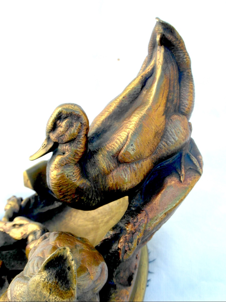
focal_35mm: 62
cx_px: 113
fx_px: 540
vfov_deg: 31.2
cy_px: 151
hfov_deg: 23.7
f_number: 6
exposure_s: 1/60
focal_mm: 10.2
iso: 80
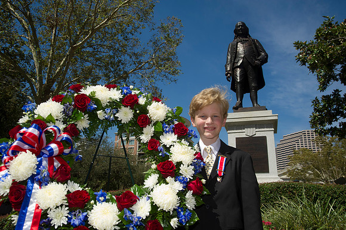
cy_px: 115
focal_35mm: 34
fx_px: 327
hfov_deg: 55.8
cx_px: 173
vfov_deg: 38.8
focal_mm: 34
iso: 200
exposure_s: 1/320
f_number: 9
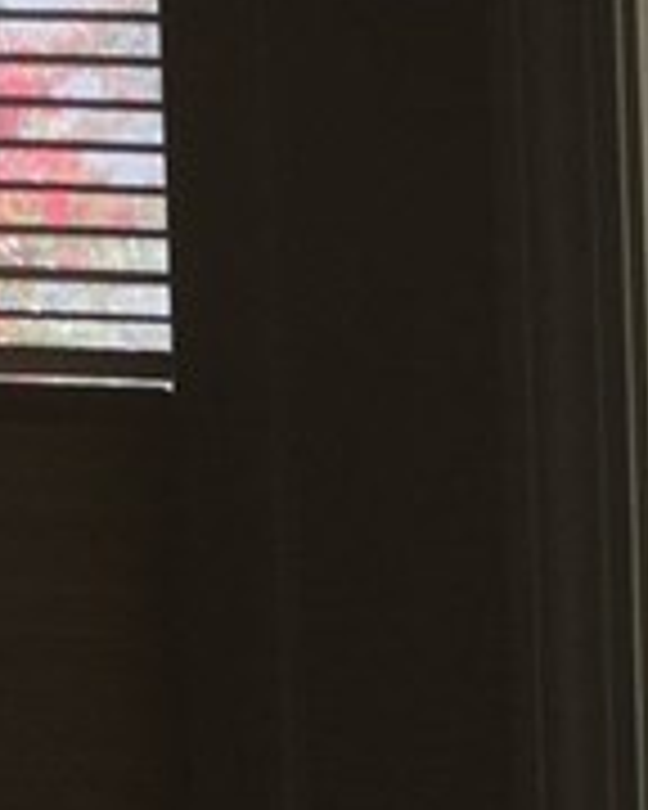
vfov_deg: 11.9
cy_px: 756
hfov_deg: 8.9
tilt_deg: -5.0
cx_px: 1386
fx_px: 3860
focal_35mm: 161
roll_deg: +0.4
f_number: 2.2
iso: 32
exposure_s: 1/282
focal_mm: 4.15
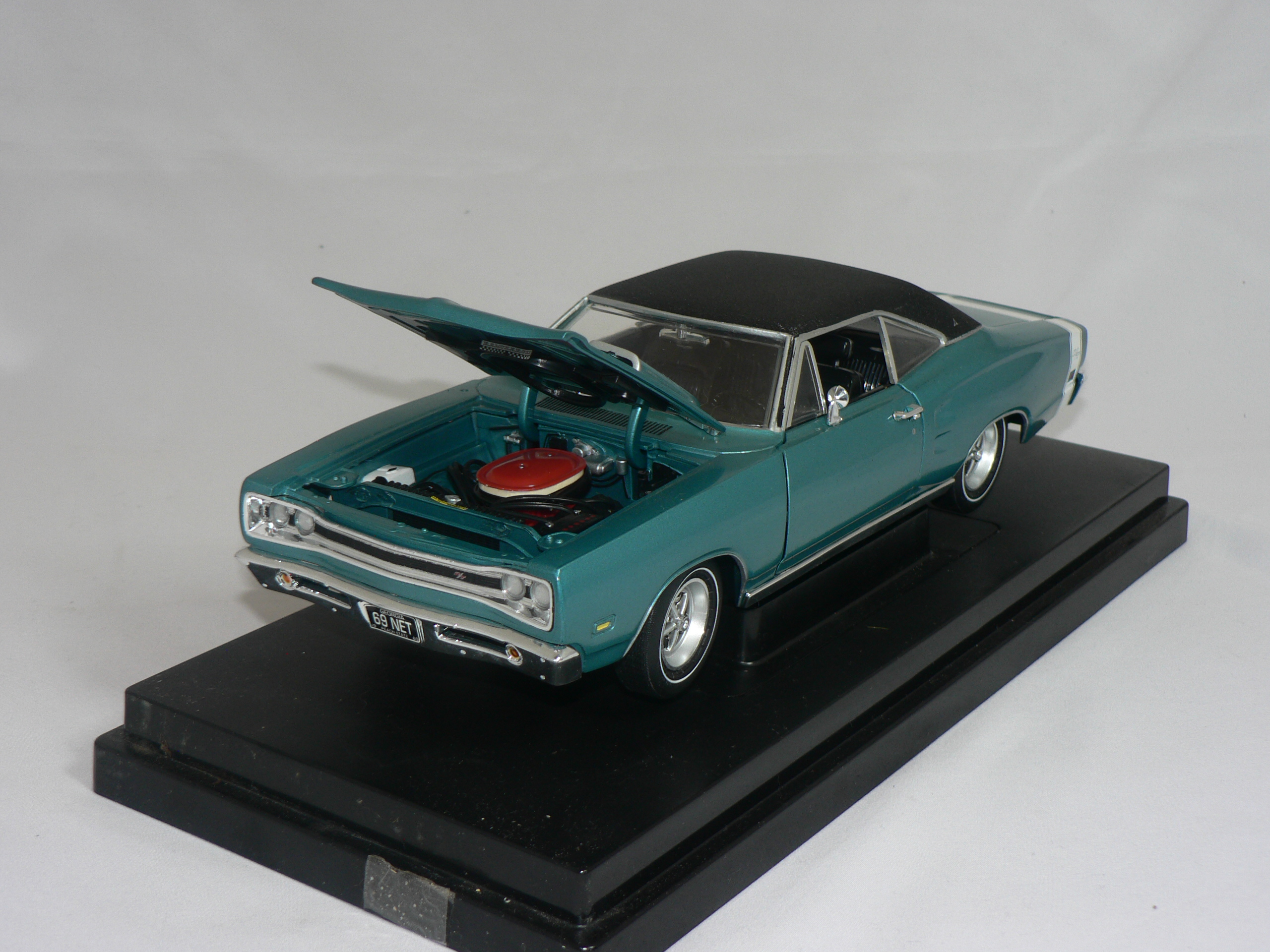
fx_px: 1981
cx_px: 635
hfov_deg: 35.5
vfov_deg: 27.0
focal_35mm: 54
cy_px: 476
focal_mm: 9.1
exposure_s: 1/60
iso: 80
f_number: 2.8
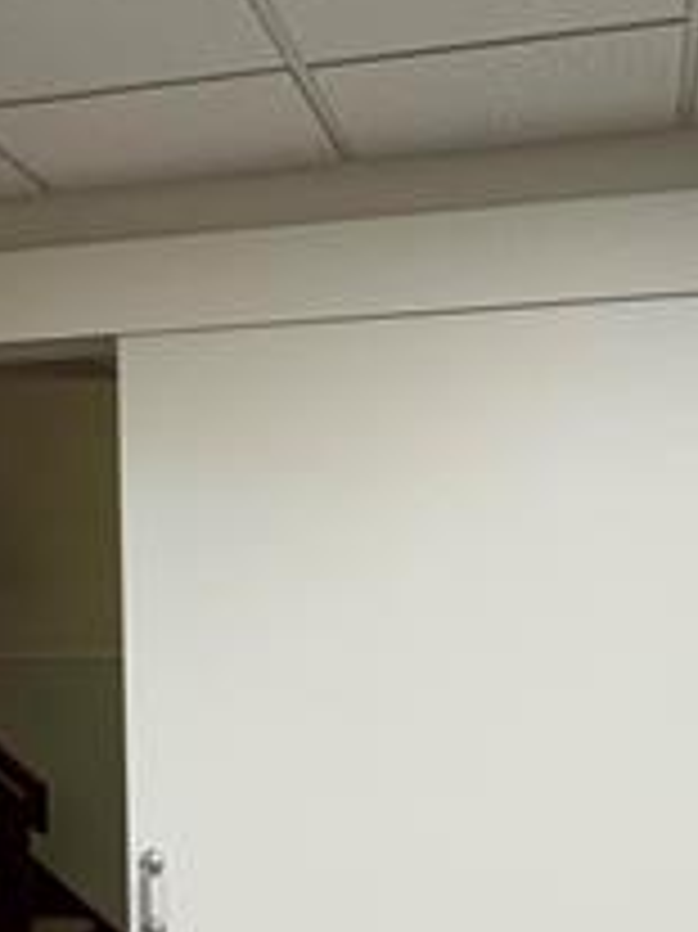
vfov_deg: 35.2
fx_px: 1399
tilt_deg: -4.4
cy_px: 797
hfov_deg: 27.9
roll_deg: +0.0
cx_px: 270
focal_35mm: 52
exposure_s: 1/60
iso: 160
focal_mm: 2.22
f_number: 2.2
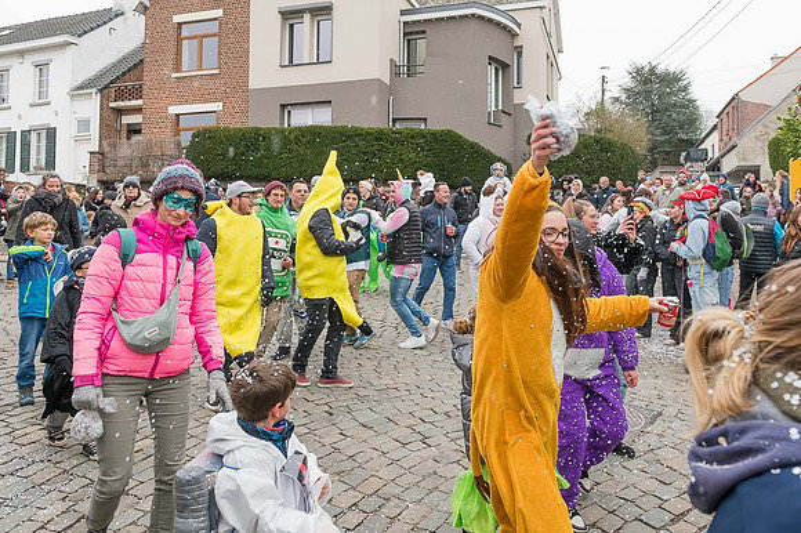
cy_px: 237
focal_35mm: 29
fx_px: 643
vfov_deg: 45.0
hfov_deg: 63.7
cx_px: 445
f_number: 5.6
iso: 1600
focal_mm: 26
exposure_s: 1/400
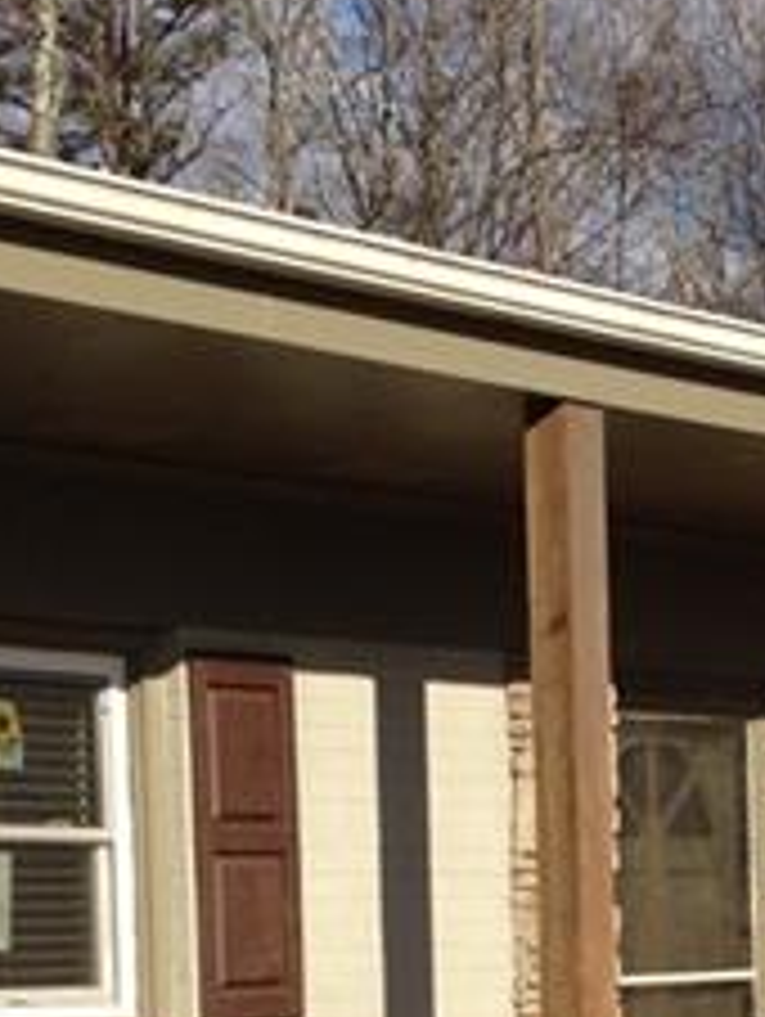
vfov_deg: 17.1
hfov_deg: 13.2
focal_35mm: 112
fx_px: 3294
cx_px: 603
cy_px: 1080
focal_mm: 4.12
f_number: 2.4
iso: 50
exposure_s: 1/2088
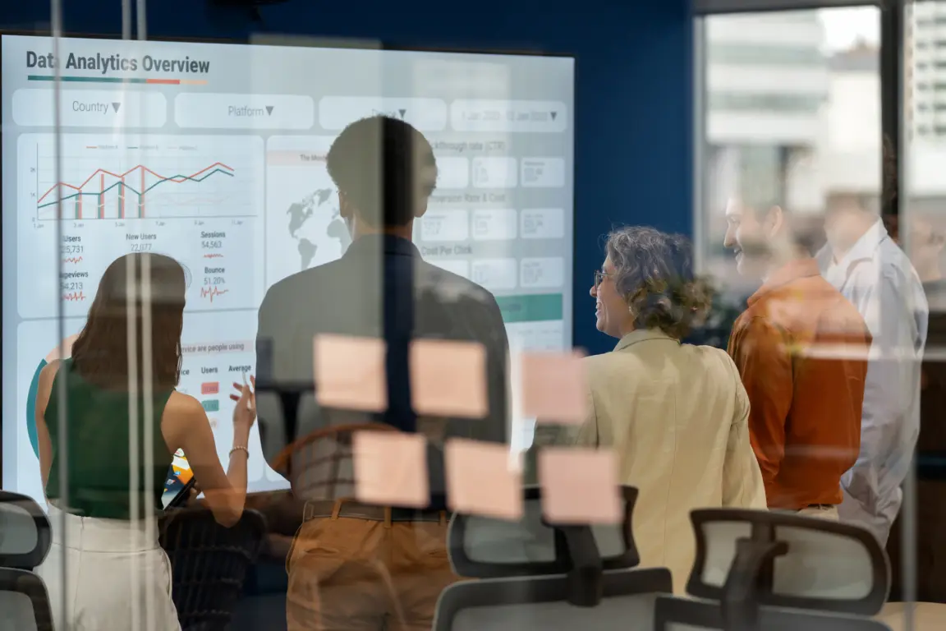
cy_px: 316
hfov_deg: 18.9
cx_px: 473
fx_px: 2838
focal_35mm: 108
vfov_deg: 12.7
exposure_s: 1/250
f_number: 2.8
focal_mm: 108
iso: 1000
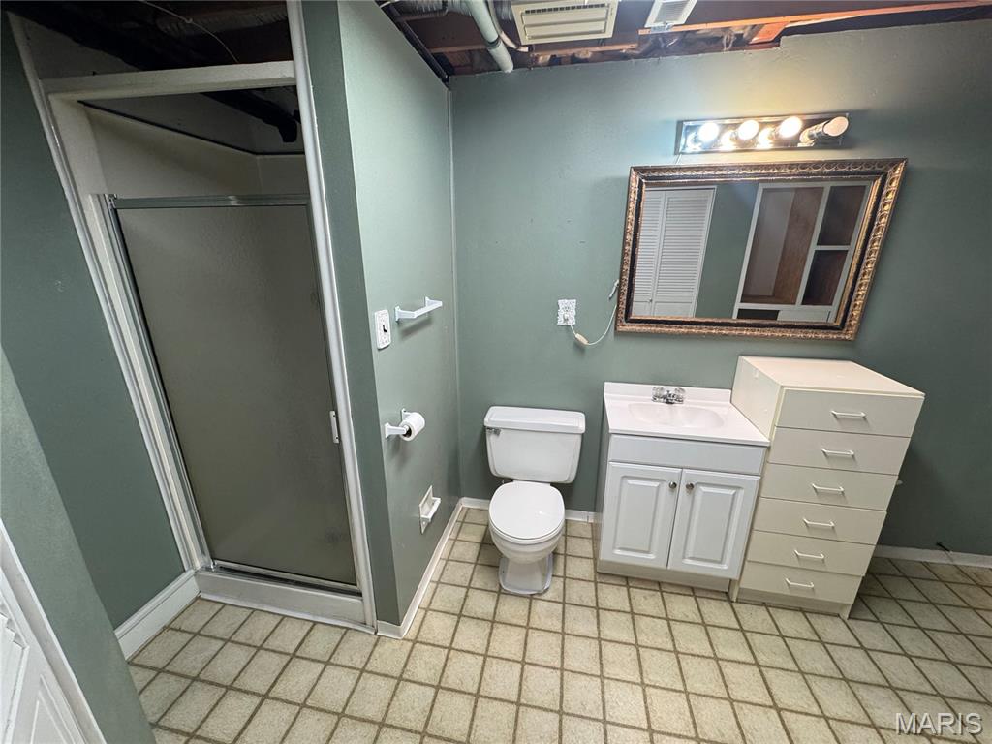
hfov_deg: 102.1
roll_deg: +0.4
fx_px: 401
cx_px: 496
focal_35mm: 14
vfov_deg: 85.7
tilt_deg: -17.6
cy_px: 372
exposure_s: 1/120
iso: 200
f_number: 2.2
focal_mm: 2.22
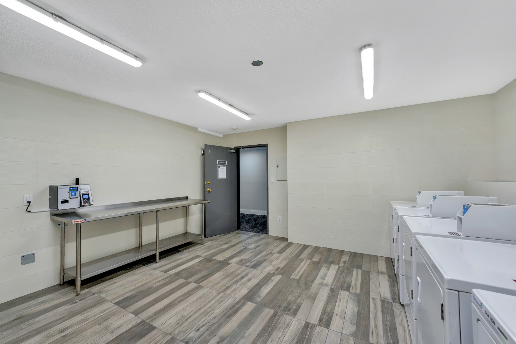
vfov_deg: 81.2
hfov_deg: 104.3
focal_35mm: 14
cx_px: 258
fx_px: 201
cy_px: 172
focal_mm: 14
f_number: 6.3
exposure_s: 1/60
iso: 400
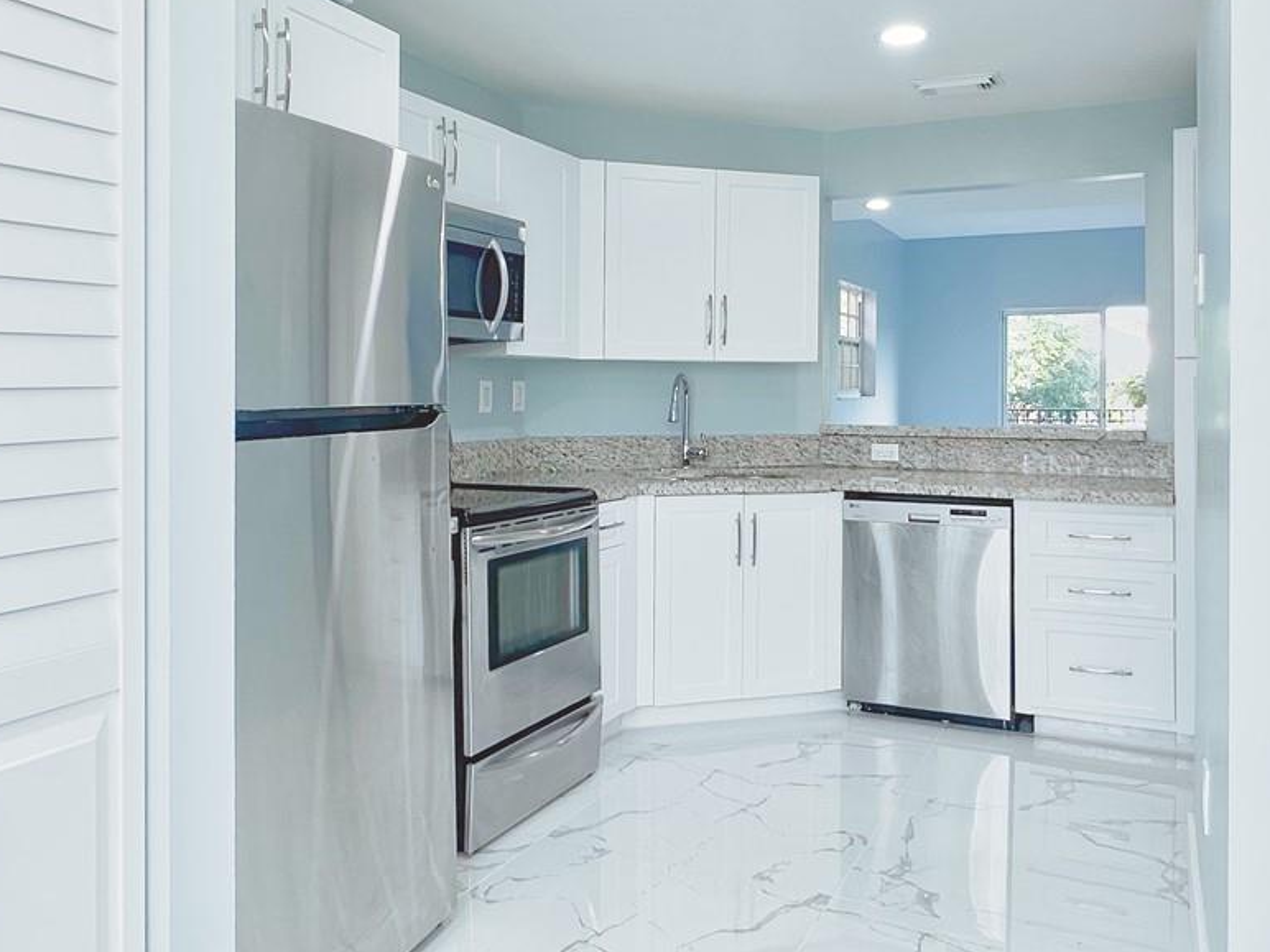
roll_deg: +1.4
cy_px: 495
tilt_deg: -2.8
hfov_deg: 61.6
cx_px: 609
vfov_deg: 48.2
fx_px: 1064
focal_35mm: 29
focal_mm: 2.22
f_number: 2.2
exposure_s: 1/120
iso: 64
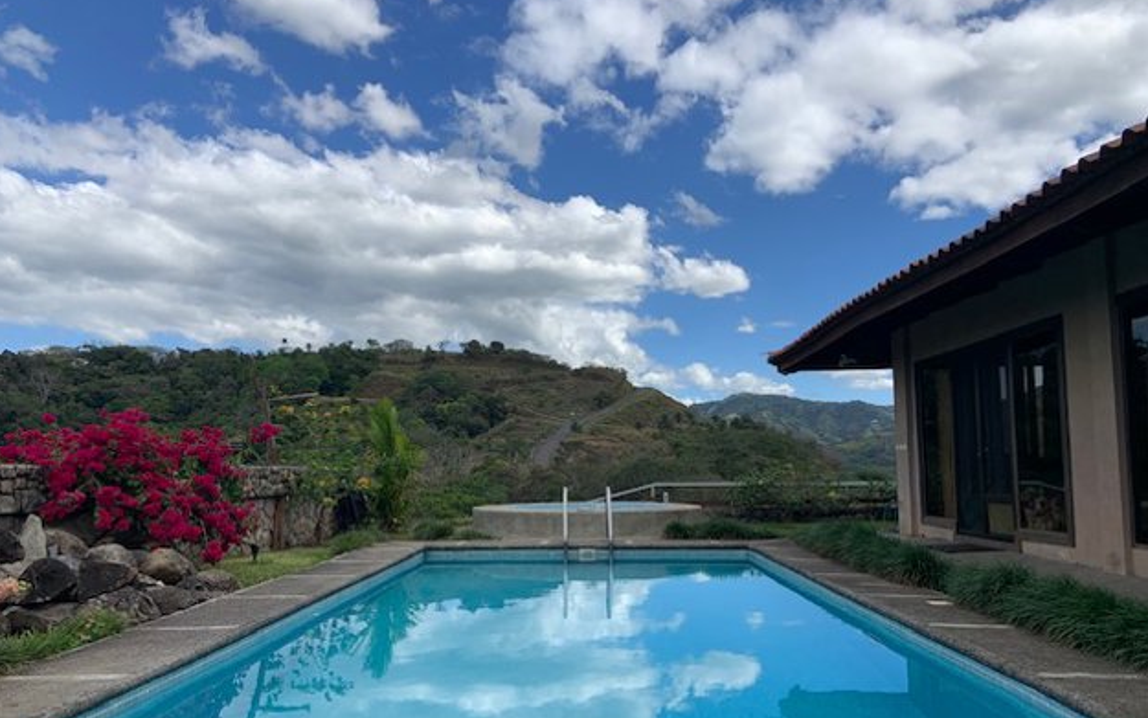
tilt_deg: +4.2
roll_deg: +0.3
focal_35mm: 28
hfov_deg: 66.5
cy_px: 409
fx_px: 876
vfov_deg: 44.5
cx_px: 572
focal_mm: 4.25
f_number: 1.8
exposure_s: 1/2481
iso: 25
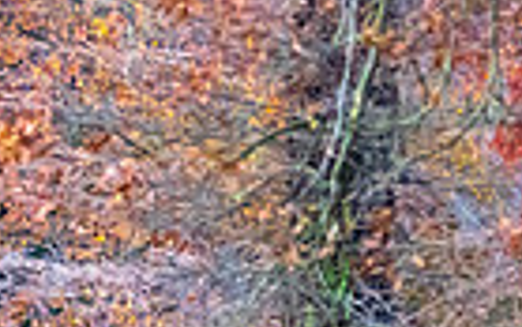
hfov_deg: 2.4
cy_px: 369
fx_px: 12339
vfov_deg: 1.5
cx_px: -43
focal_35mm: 867
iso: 4000
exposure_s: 1/15
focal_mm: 200
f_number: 5.6
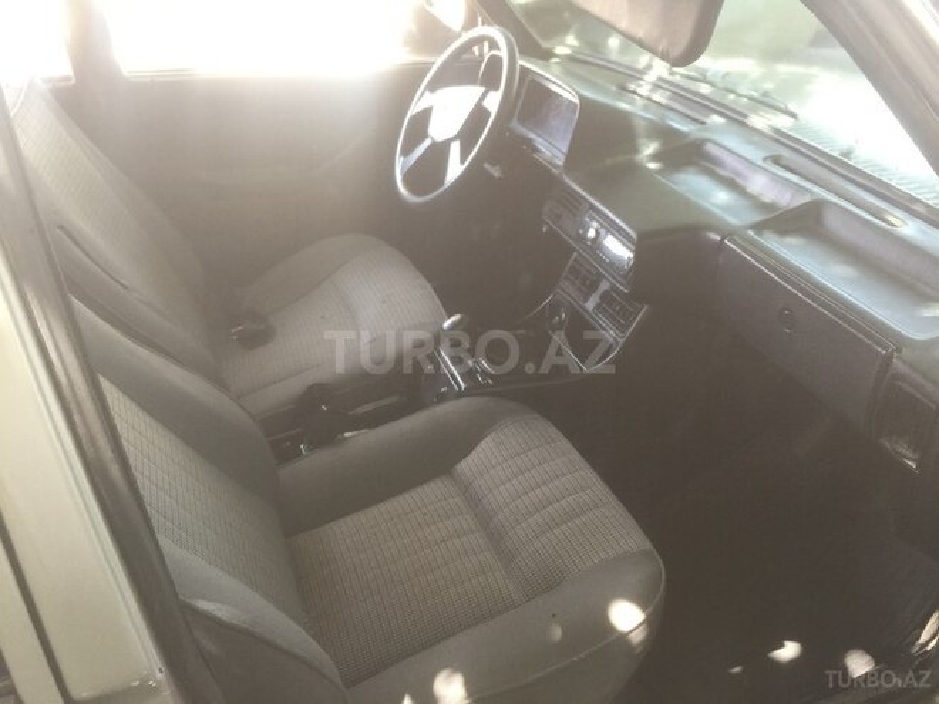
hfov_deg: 61.7
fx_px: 787
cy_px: 352
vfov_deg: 48.2
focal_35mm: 29
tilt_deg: -30.6
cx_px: 470
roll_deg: -1.4
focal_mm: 4.15
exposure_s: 1/33
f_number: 2.2
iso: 50
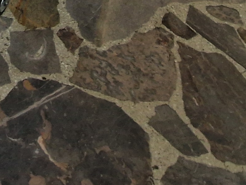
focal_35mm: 66
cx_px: -72
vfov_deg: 14.2
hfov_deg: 25.4
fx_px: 469
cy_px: -268
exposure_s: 1/50
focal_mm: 2.2
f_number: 2.2
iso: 125
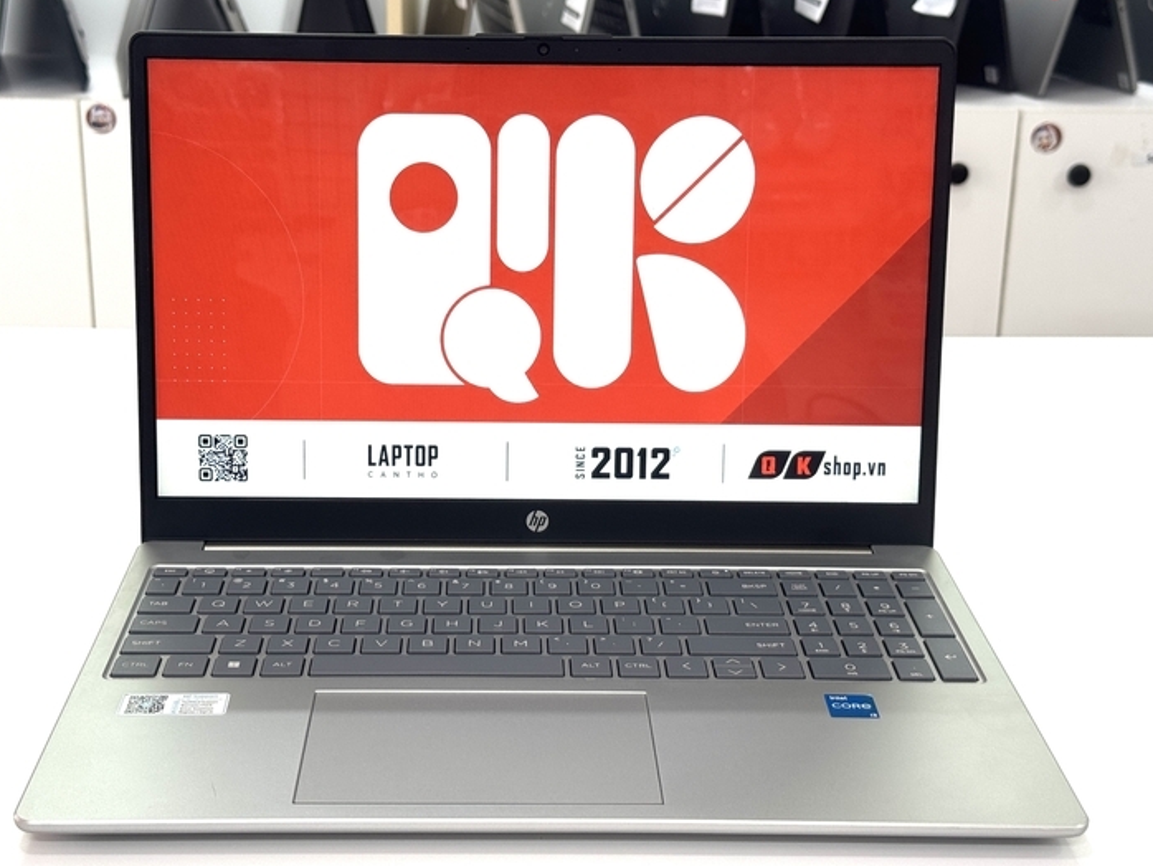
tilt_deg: -18.7
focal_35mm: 55
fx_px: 1833
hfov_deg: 34.9
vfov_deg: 26.6
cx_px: 514
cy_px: 407
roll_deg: +0.3
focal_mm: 6.76
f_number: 1.78
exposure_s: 1/121
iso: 50
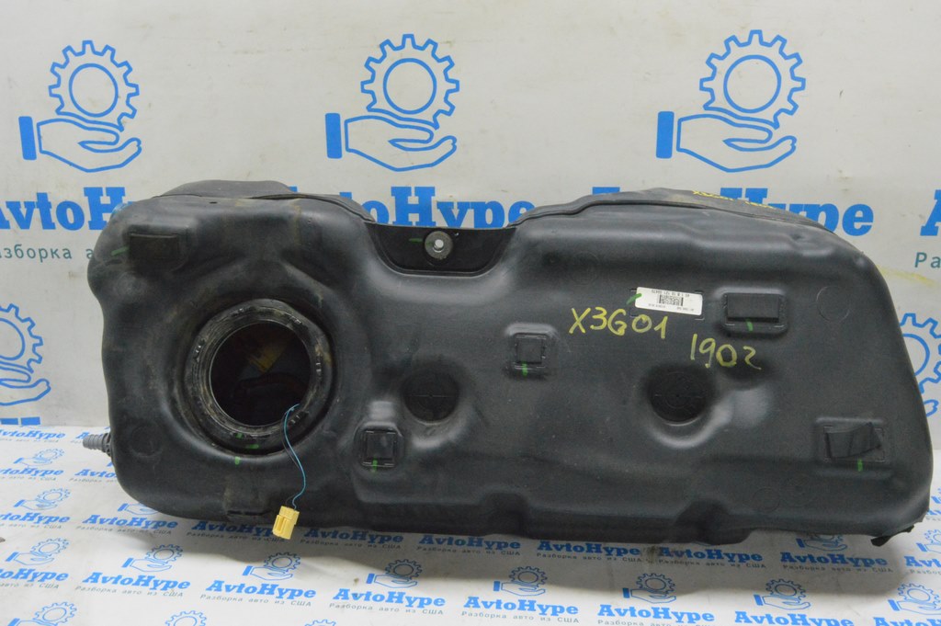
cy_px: 313
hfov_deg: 57.3
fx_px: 862
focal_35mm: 33
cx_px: 470
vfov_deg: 39.9
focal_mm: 22
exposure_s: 1/15
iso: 6400
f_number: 20
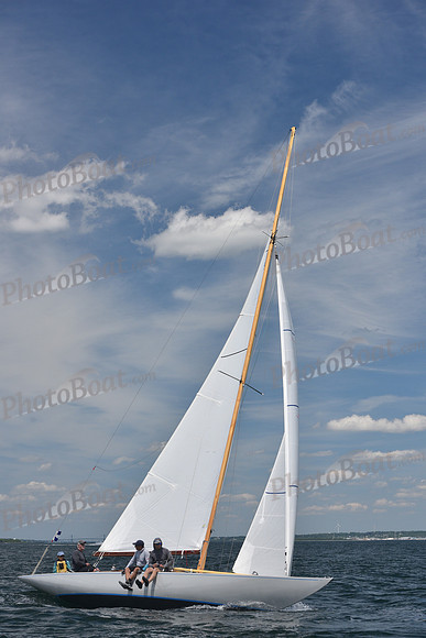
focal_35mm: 75
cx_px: 213
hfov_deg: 18.2
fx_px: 1330
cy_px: 319
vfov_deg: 27.0
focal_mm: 75
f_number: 8
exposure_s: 1/800
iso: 320
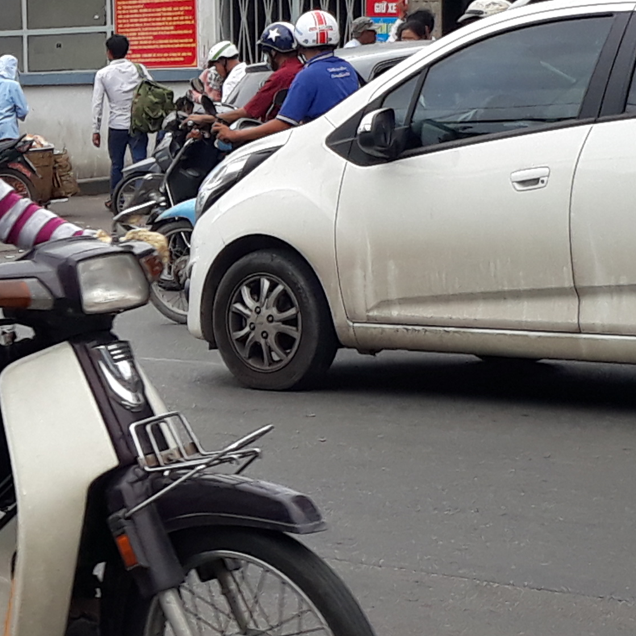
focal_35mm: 88
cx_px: -222
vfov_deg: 19.7
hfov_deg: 18.2
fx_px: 1829
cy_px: 348
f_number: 1.9
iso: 40
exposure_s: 1/789
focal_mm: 3.6
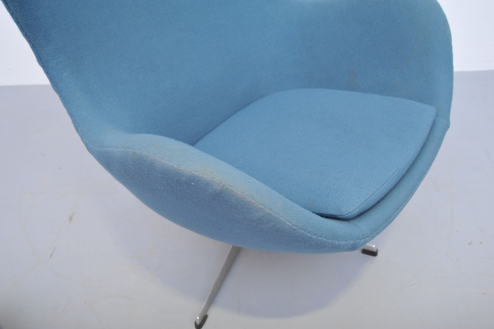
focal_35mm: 35
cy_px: 164
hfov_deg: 54.5
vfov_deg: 37.8
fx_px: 480
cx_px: 247
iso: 1600
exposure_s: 1/200
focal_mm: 35
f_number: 9
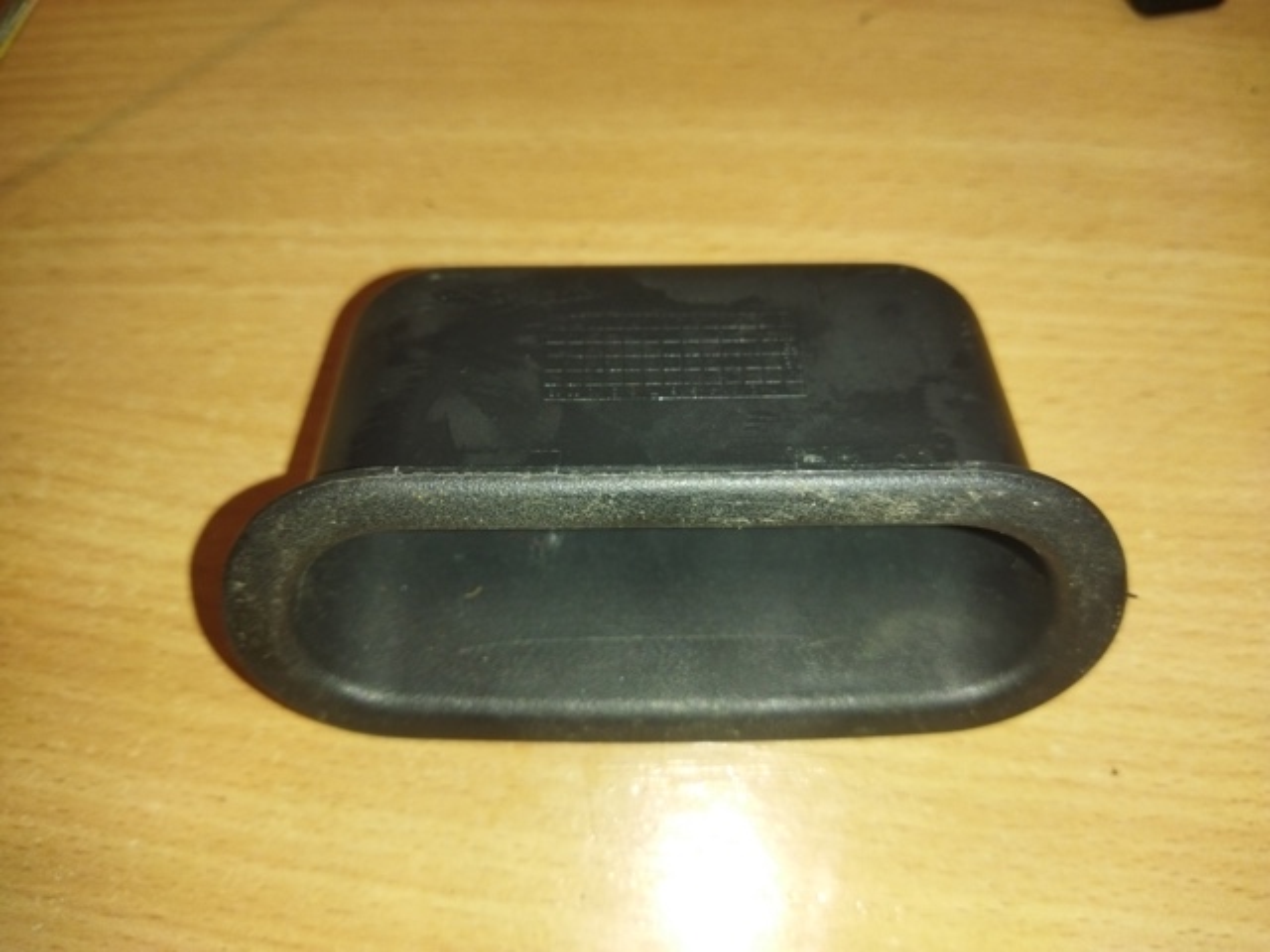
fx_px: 991
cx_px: 635
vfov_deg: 51.4
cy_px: 476
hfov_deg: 65.3
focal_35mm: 27
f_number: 1.79
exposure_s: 1/50
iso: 102
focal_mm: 4.71
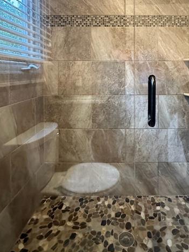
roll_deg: -0.7
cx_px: 125
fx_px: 167
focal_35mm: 23
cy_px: 76
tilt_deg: +0.3
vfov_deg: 70.7
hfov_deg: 57.7
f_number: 2.2
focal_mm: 2.22
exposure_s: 1/60
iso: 640
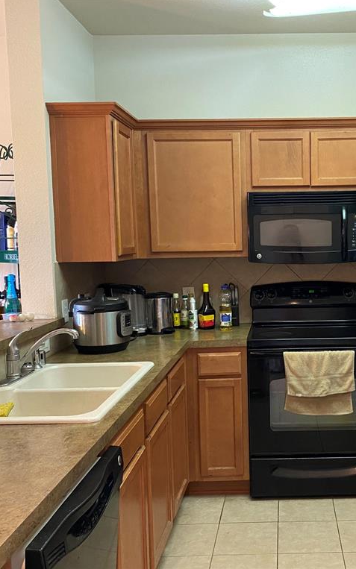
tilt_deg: -3.8
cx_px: 297
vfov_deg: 52.7
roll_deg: +0.7
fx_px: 574
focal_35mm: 37
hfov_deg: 33.2
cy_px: 283
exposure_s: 1/60
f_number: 1.8
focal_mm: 4.25
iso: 400
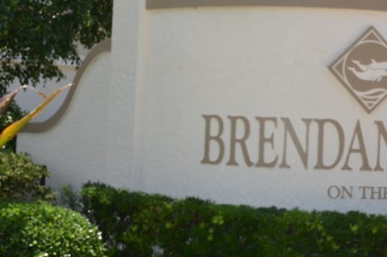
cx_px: 228
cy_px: 56
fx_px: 751
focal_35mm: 70
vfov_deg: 19.2
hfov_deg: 28.8
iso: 100
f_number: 7.1
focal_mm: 22
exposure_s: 1/200
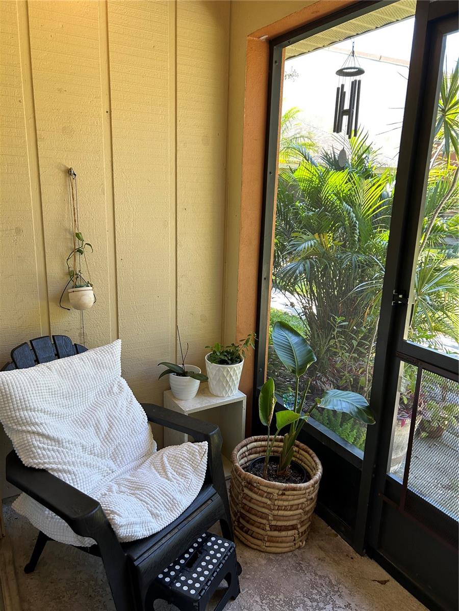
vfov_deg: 67.3
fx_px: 460
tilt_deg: -13.4
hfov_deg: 53.1
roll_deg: -1.4
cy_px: 306
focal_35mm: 26
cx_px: 230
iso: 64
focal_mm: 5.7
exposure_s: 1/120
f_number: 1.5
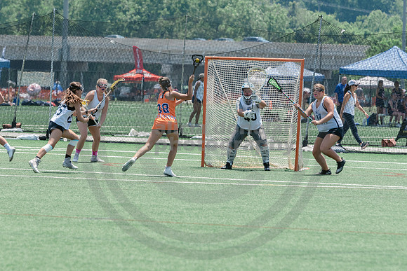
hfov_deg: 5.9
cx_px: 156
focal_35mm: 349
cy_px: 126
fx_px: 3947
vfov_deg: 3.9
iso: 400
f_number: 5
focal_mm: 200
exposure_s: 1/1600
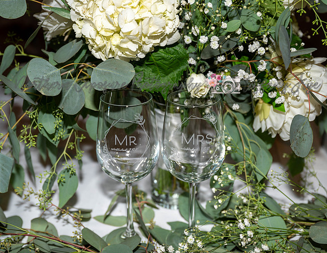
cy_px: 126
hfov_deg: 39.7
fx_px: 453
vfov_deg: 31.1
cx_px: 163
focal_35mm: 47
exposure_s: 1/60
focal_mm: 43
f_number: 4
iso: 160
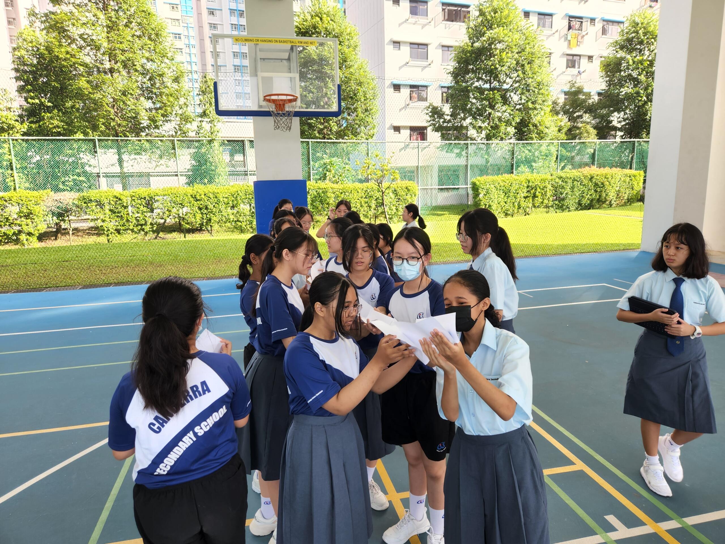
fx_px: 482
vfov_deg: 58.9
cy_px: 272
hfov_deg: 73.9
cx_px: 362
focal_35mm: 23
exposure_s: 1/180
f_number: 1.8
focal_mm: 5.4
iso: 20
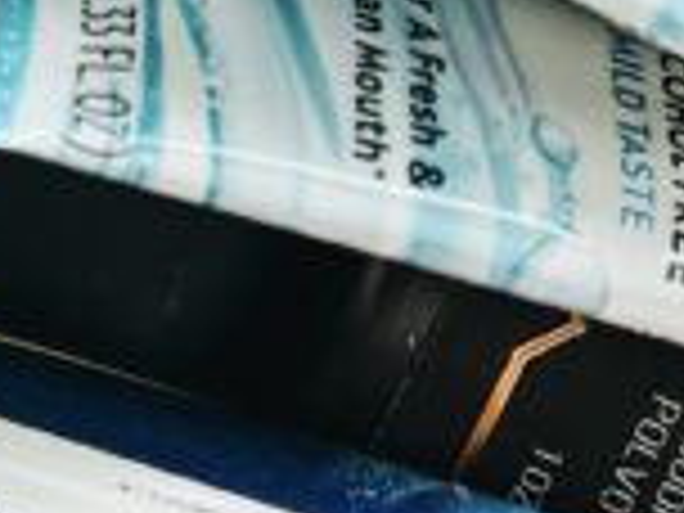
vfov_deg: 8.7
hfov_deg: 11.6
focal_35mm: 171
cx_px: 423
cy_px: 436
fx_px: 3379
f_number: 1.8
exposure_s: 1/100
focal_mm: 6.76
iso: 200
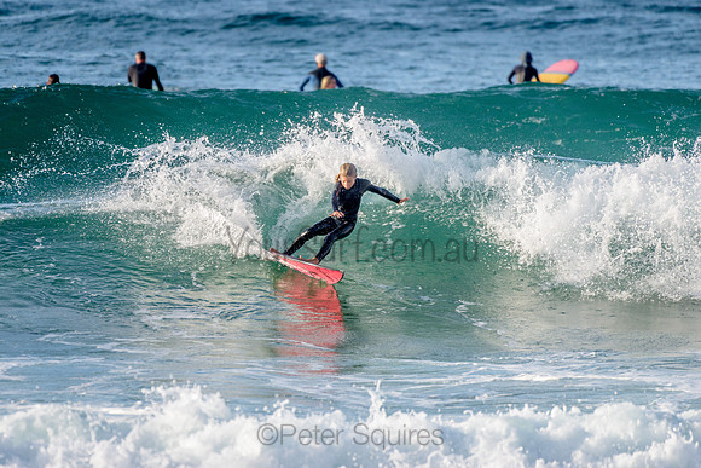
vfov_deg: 2.2
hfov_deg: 3.4
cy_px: 191
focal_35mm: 613
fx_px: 11938
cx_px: 291
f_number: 5.6
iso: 250
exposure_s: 1/1250
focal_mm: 500
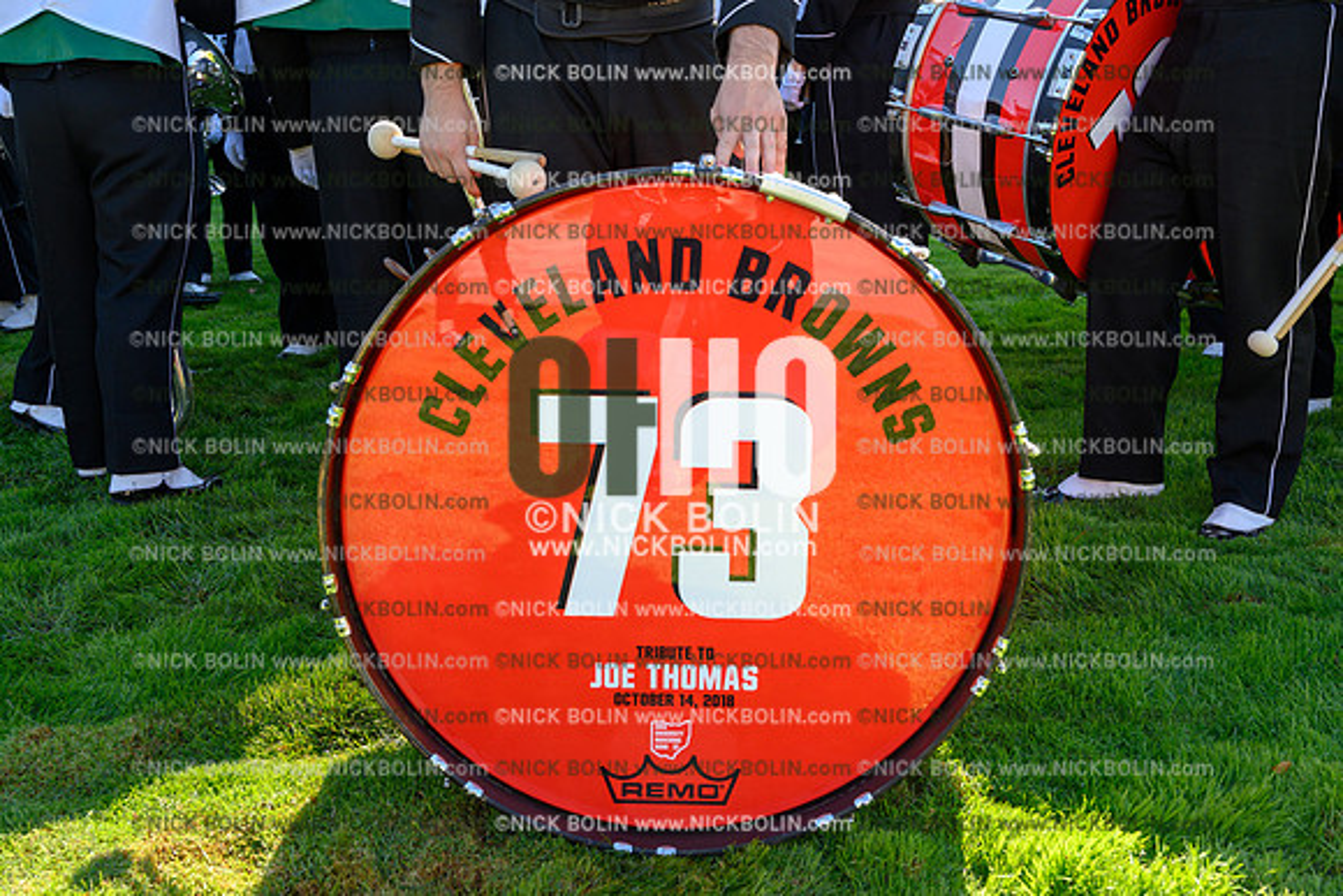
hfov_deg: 57.2
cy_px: 448
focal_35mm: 33
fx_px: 1231
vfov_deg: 40.0
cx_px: 672
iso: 800
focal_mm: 33
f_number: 8
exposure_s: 1/320
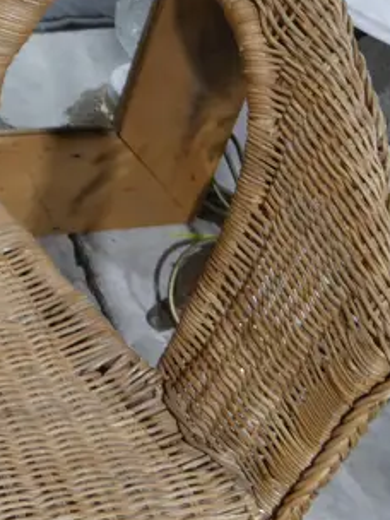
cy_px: 180
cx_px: -132
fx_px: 1517
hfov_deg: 14.0
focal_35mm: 101
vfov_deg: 19.4
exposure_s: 1/60
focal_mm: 15
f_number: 3.6
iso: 400
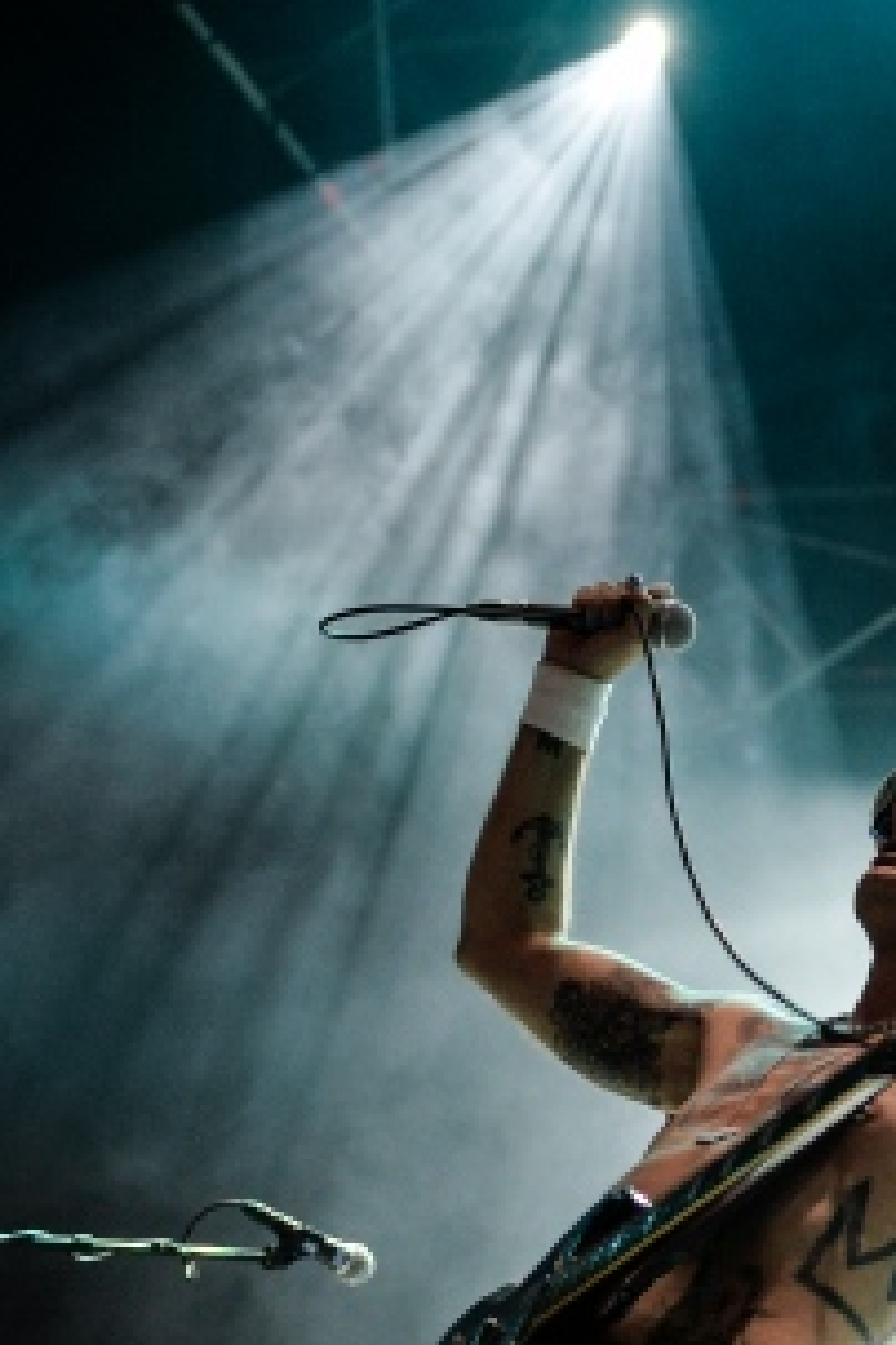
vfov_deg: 17.9
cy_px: 786
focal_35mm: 114
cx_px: 1031
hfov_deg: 11.8
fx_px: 4256
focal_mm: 48
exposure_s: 1/250
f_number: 2.8
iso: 3200
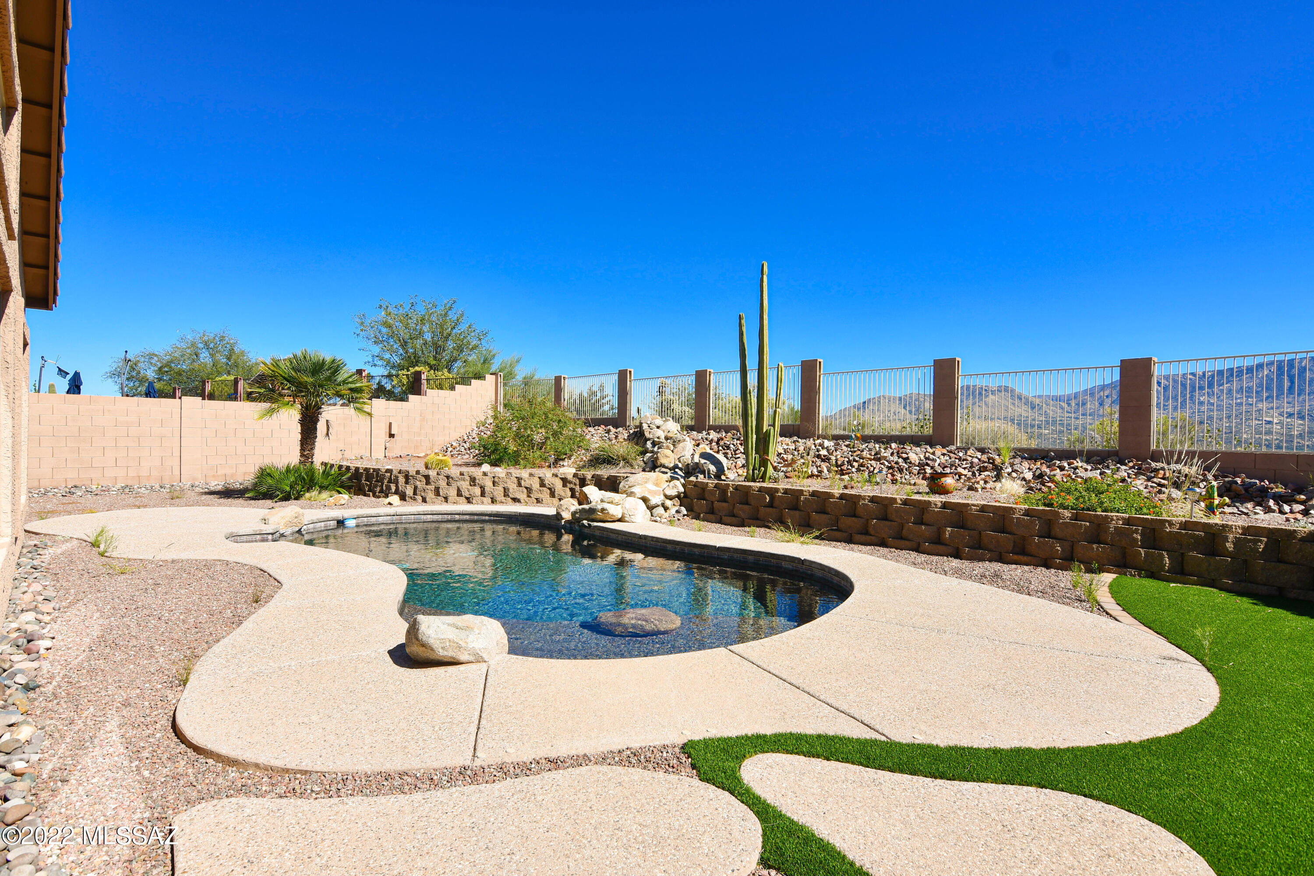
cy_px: 438
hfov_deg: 96.7
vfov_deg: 73.7
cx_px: 657
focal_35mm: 16
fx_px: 584
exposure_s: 1/400
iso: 100
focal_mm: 11
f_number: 10
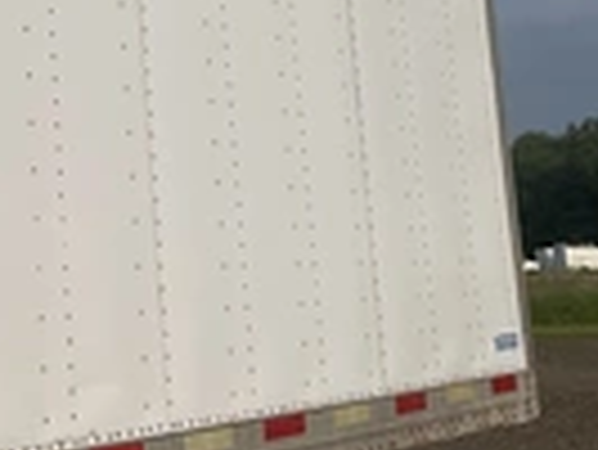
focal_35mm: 87
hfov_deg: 20.0
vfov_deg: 16.5
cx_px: -243
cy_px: -32
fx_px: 1504
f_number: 1.8
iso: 25
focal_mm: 3
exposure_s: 1/3125
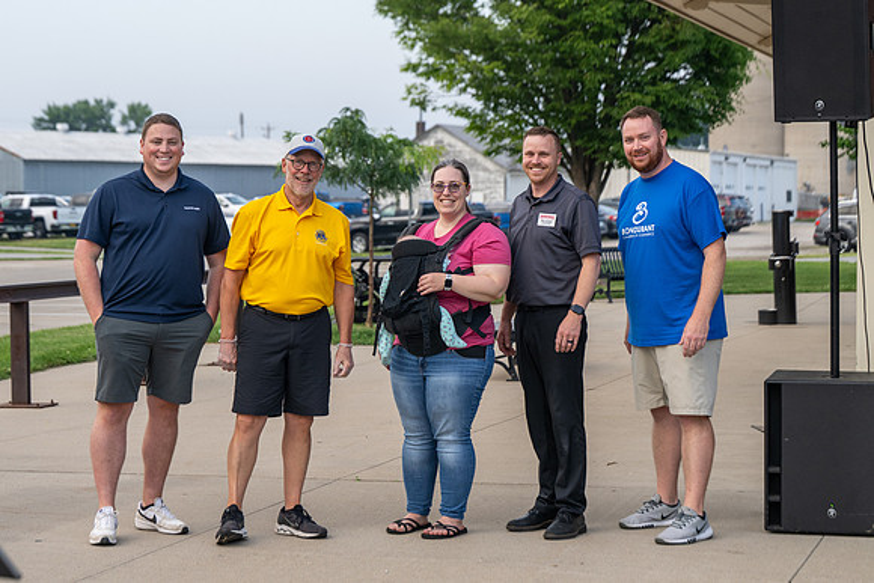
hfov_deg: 21.1
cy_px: 210
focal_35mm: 97
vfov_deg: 14.2
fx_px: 2345
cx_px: 342
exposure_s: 1/320
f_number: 4
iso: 320
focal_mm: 70
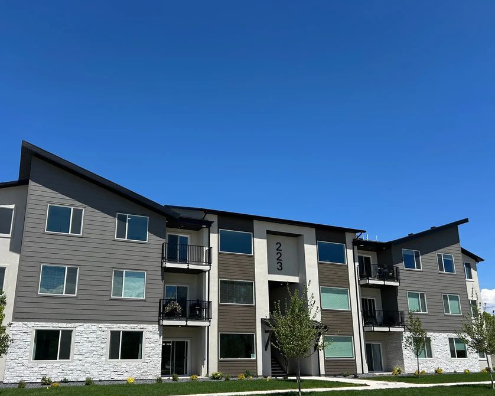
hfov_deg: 57.1
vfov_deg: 47.0
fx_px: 454
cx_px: 227
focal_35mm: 31
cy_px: 222
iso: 50
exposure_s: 1/4630
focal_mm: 5.7
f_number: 1.5
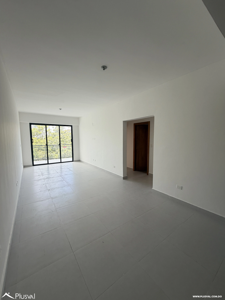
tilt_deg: -4.8
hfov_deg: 85.7
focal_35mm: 14
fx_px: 121
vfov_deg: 102.1
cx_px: 112
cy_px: 150
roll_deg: +0.3
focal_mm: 2.22
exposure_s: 1/144
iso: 40
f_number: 2.2
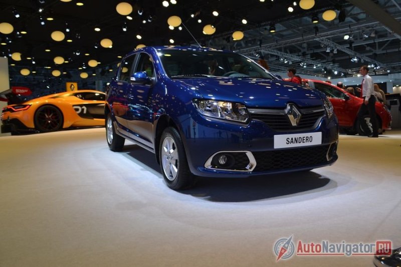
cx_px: 200
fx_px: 334
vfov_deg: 43.6
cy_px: 134
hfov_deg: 61.9
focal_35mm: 30
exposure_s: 1/125
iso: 400
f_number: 5.6
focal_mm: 20
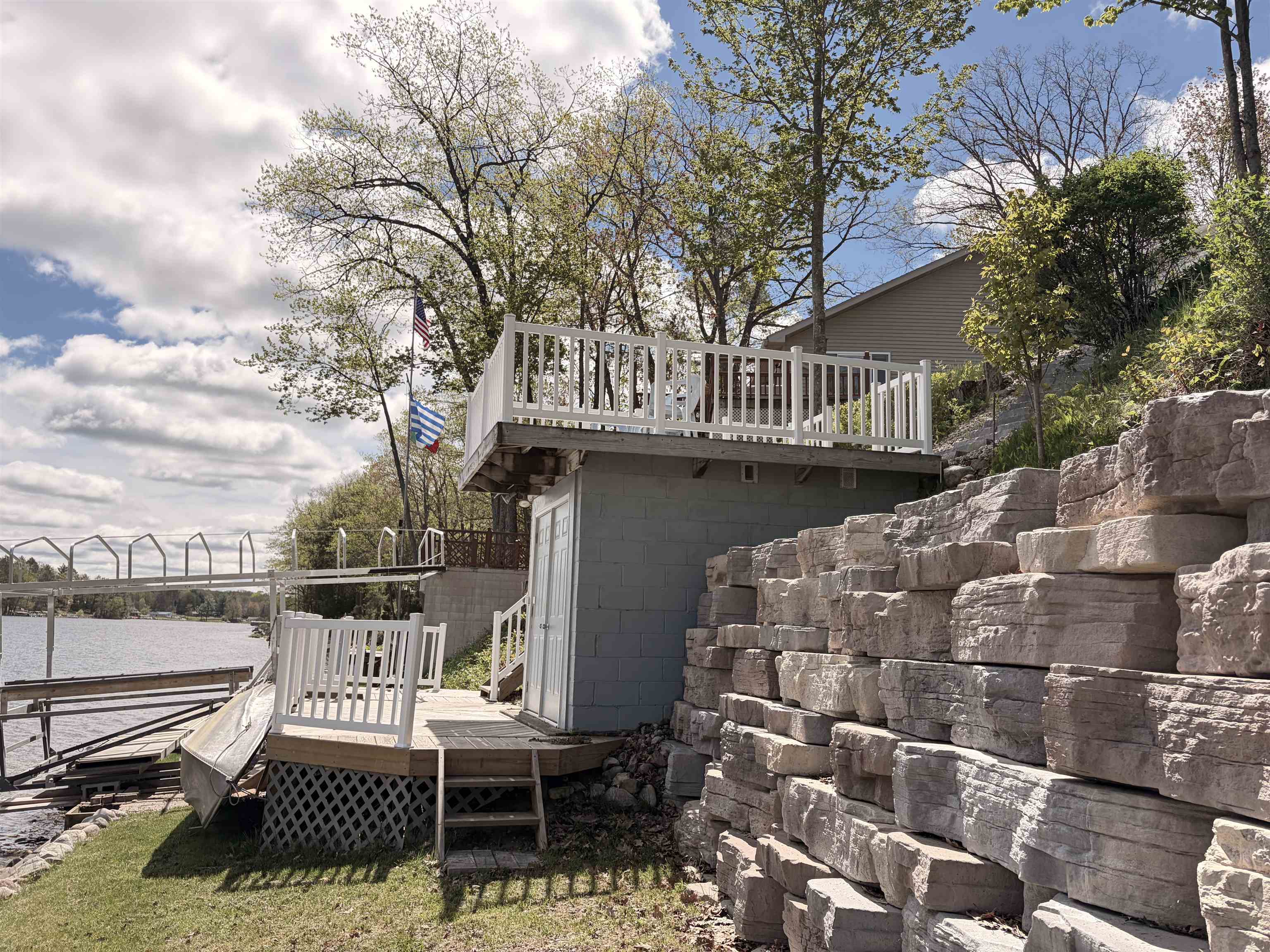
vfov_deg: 53.1
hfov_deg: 67.3
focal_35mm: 26
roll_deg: -2.6
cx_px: 635
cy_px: 476
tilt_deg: +9.2
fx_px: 954
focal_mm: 5.96
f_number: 1.6
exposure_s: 1/2747
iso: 64
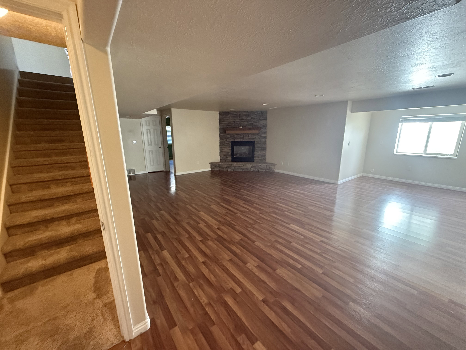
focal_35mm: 14
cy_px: 175
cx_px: 233
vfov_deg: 85.7
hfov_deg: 102.1
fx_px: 188
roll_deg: +0.3
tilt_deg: -12.1
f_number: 2.2
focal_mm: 2.22
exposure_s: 1/60
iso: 800
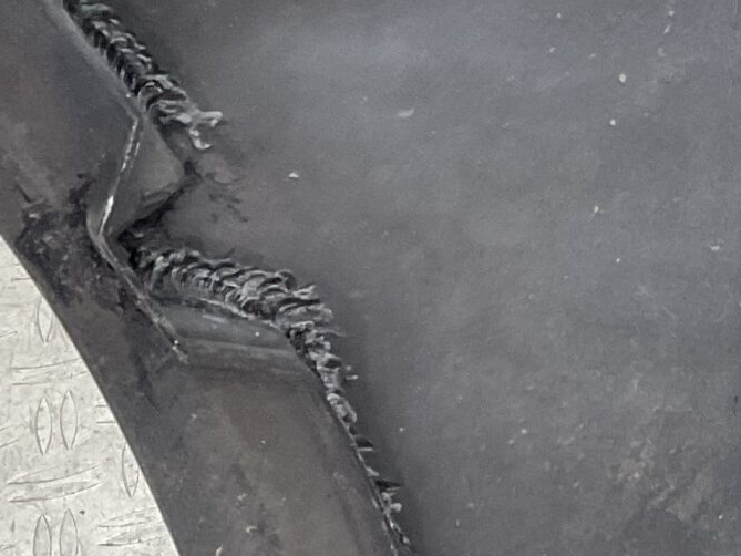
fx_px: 2377
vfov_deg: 13.3
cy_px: 230
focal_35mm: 111
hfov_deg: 17.1
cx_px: 825
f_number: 1.8
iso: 64
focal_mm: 3
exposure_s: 1/120
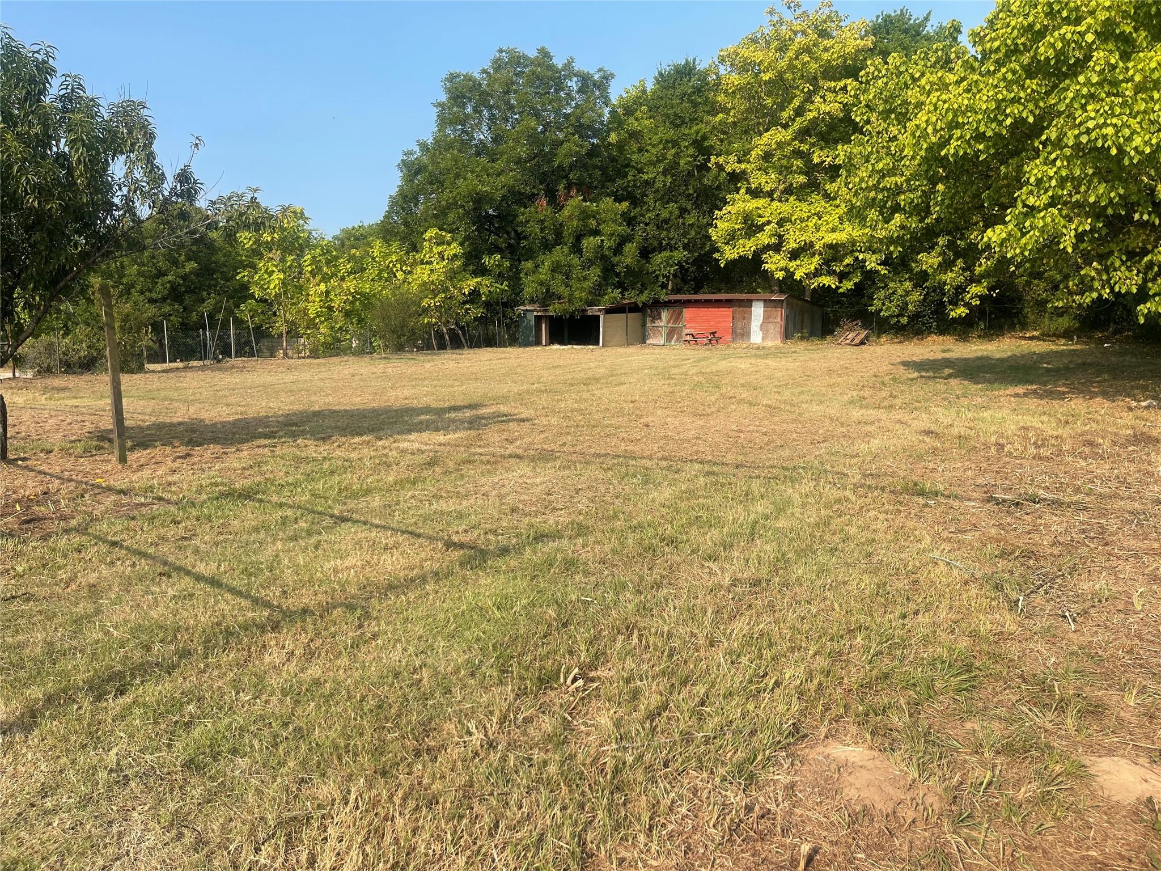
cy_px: 436
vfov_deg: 54.9
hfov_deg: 69.4
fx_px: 838
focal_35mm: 25
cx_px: 580
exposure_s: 1/1976
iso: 32
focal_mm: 5.1
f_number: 1.6
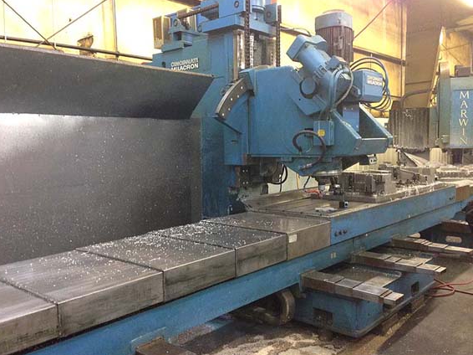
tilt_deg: -3.1
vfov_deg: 40.7
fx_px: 478
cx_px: 242
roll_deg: +0.7
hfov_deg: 52.6
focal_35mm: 35
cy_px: 180
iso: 250
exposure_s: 1/20
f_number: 2.4
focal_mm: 4.12
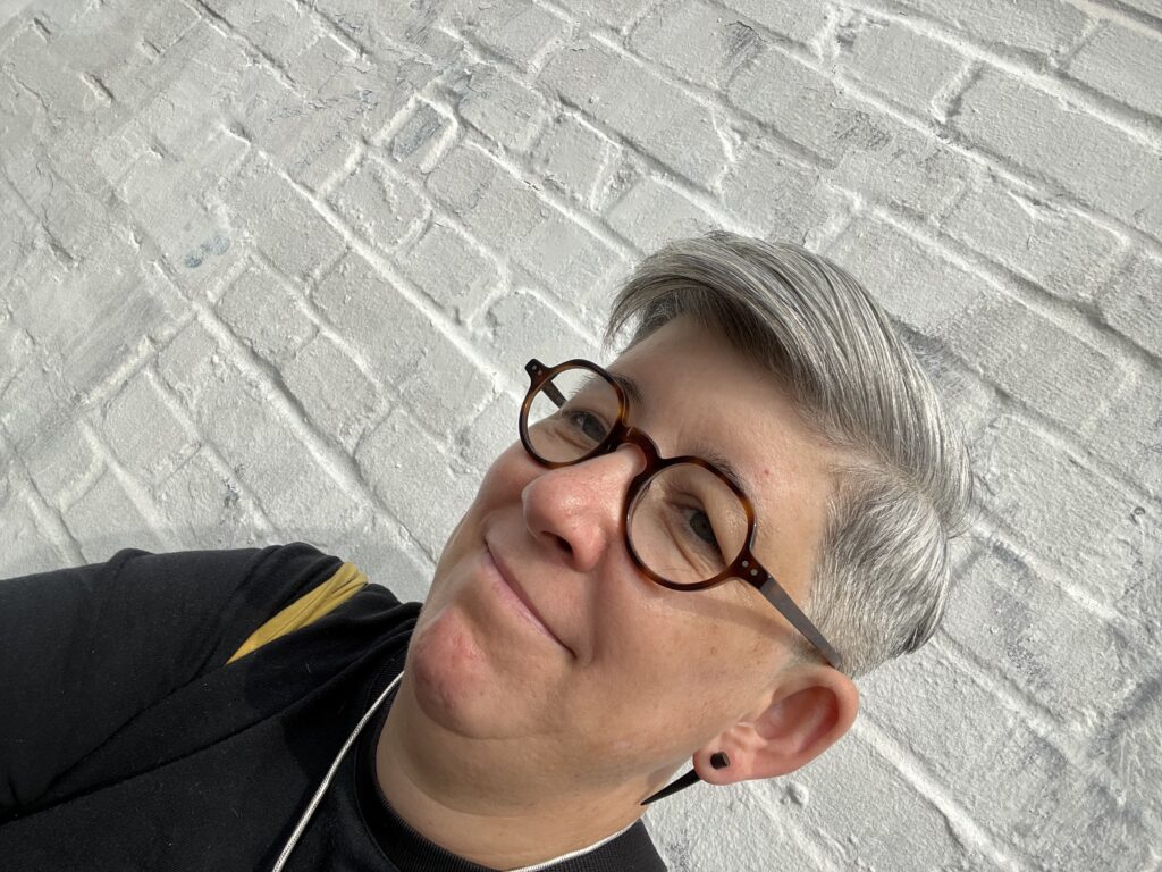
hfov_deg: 73.9
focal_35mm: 23
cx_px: 581
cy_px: 436
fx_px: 772
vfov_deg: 58.9
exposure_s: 1/761
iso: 32
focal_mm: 2.71
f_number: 2.2
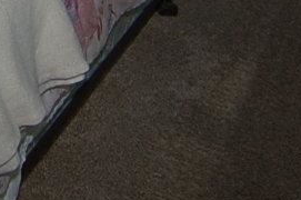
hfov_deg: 18.0
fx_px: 835
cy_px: -289
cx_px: -167
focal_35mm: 100
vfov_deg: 11.3
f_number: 4
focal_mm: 12
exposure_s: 1/60
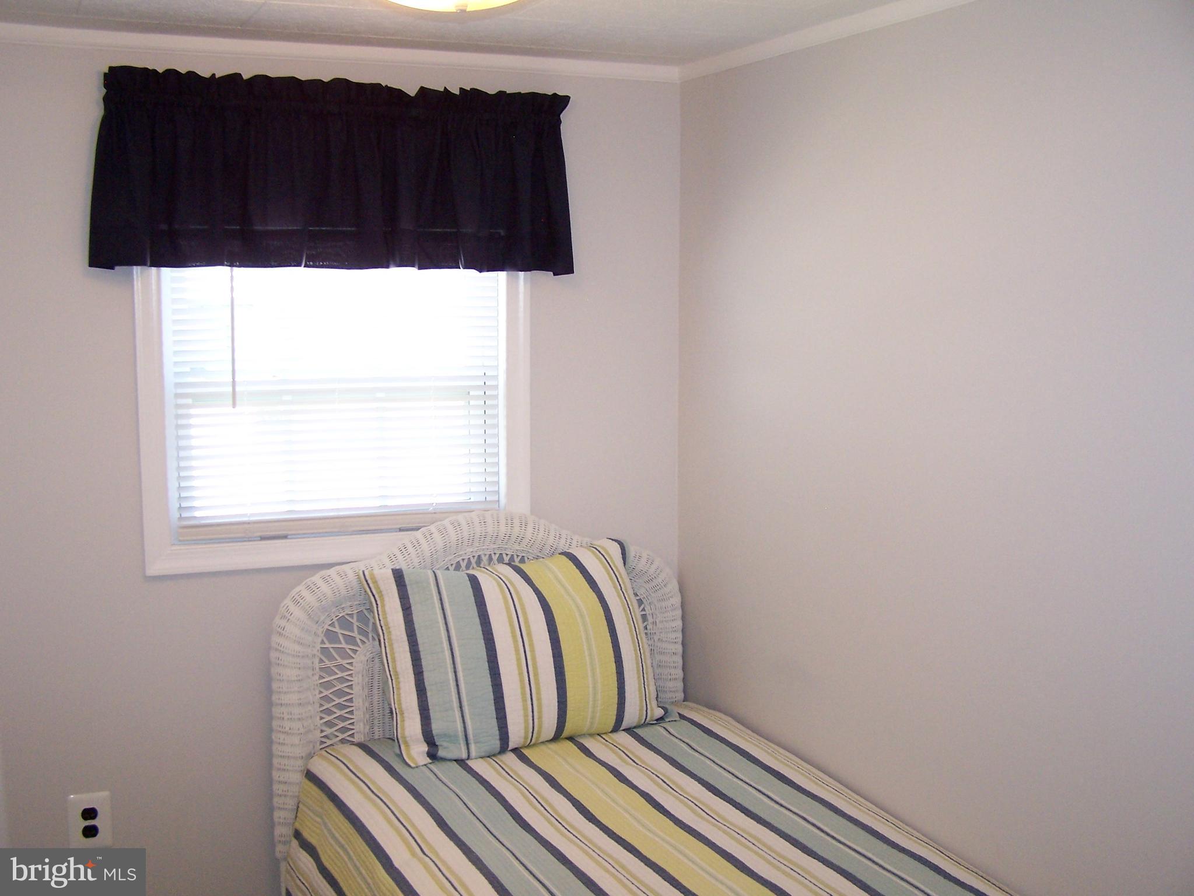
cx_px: 597
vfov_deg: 37.7
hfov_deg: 49.0
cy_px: 448
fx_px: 1311
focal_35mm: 38
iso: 140
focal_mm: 6.3
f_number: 2.8
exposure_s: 1/90
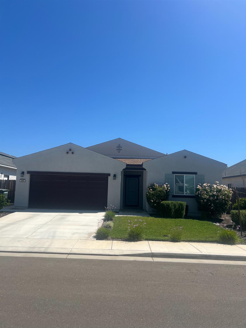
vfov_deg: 67.3
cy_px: 164
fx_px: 246
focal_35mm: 26
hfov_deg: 53.1
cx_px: 123
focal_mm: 5.7
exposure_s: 1/5882
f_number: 1.5
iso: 50
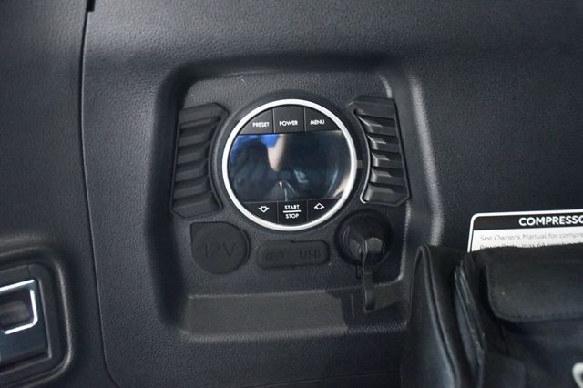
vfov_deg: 28.0
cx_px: 292
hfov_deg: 41.1
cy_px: 194
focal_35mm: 48
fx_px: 777
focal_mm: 32
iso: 12800
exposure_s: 1/15
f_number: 4
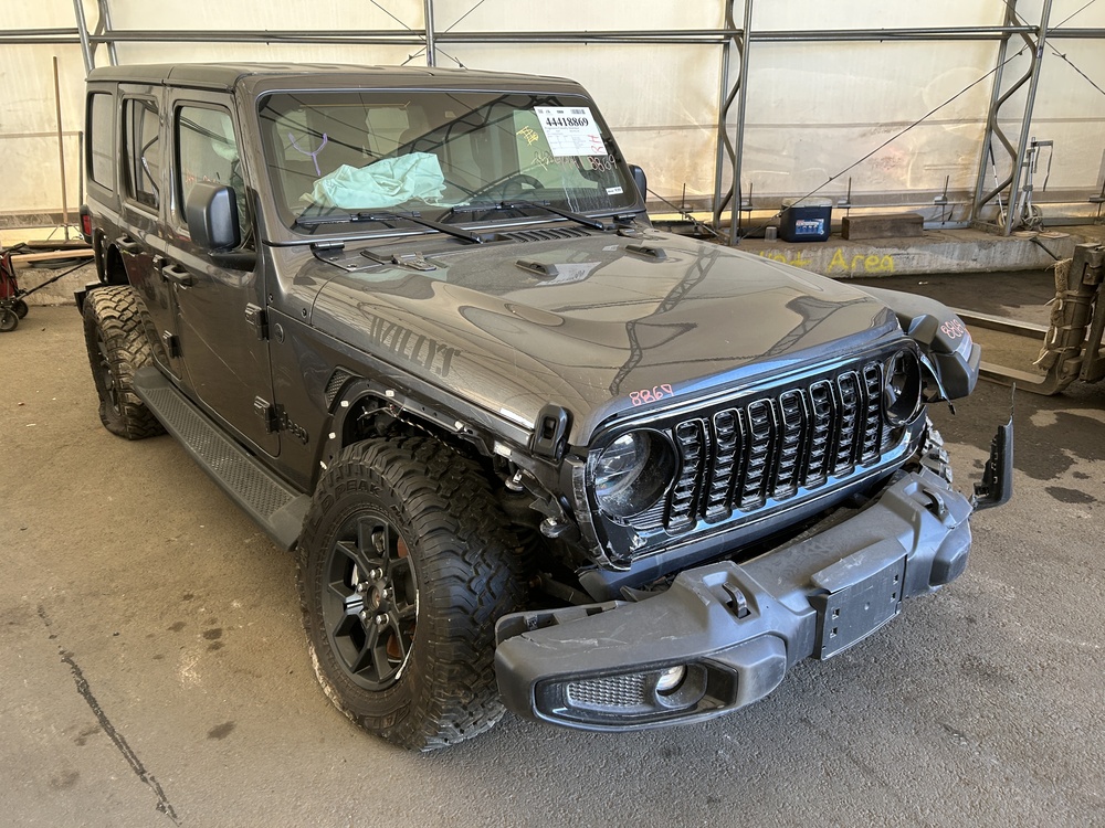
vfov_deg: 53.1
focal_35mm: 26
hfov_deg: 67.3
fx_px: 830
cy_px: 414
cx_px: 552
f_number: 1.5
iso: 125
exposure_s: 1/121
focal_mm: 5.7
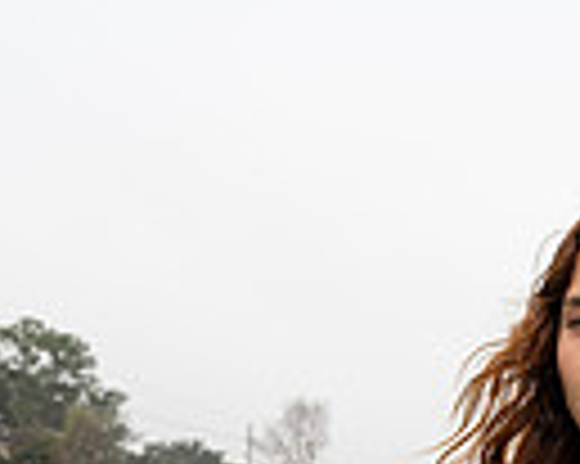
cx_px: 459
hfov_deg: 23.0
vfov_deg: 14.6
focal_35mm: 82
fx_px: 1407
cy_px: 987
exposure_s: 1/200
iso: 250
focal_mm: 25
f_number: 5.6
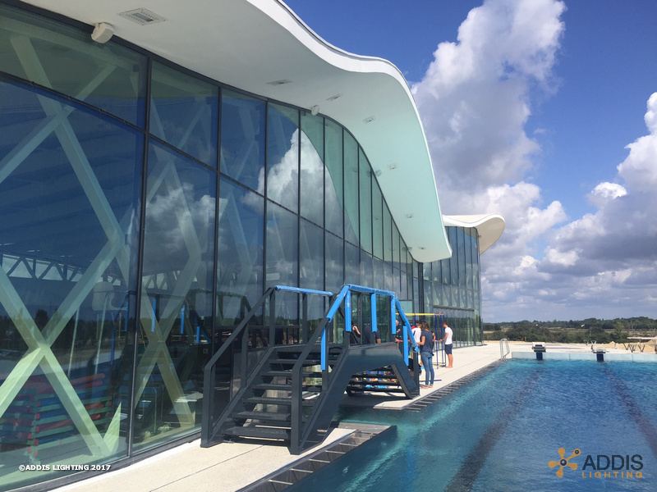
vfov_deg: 48.2
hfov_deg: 61.7
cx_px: 328
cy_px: 246
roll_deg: -1.5
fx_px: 550
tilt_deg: +8.2
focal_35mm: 29
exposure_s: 1/3049
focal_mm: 4.15
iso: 32
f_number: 2.2
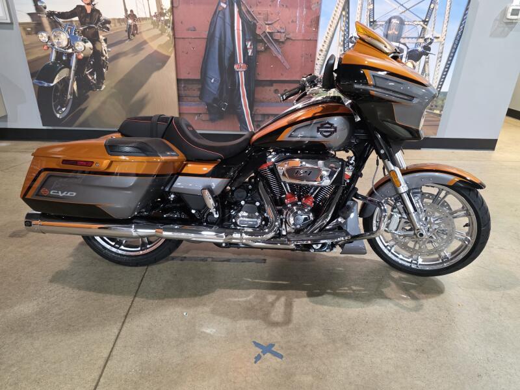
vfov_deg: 58.9
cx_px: 260
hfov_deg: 73.9
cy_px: 195
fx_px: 346
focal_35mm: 23
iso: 1000
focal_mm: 6.3
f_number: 1.7
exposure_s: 1/120
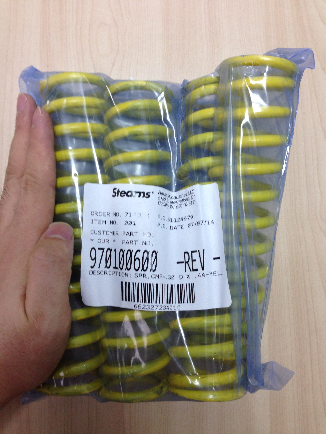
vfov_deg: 55.4
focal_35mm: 33
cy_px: 217
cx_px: 163
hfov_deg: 42.9
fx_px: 414
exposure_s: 1/20
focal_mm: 4.12
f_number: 2.4
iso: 80
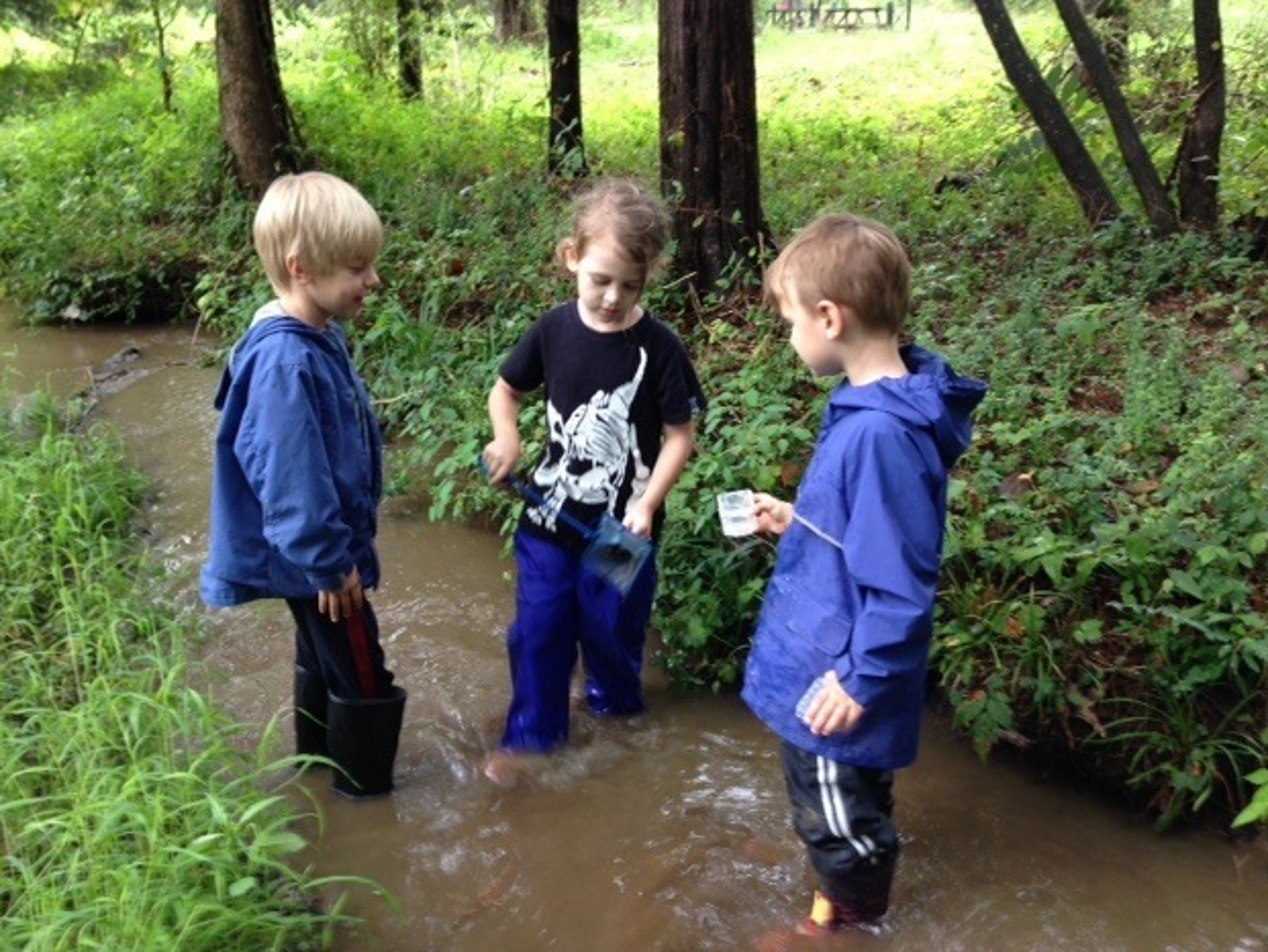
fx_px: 1246
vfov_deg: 41.8
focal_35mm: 34
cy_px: 480
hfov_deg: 53.9
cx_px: 631
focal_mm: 4.12
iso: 50
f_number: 2.4
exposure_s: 1/24
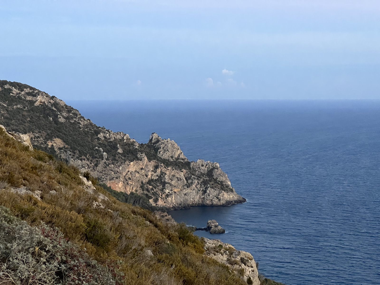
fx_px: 845
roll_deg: +0.2
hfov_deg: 25.3
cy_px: 142
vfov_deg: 19.1
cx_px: 190
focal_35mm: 77
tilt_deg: -3.3
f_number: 2.8
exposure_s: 1/52
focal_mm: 9
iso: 800
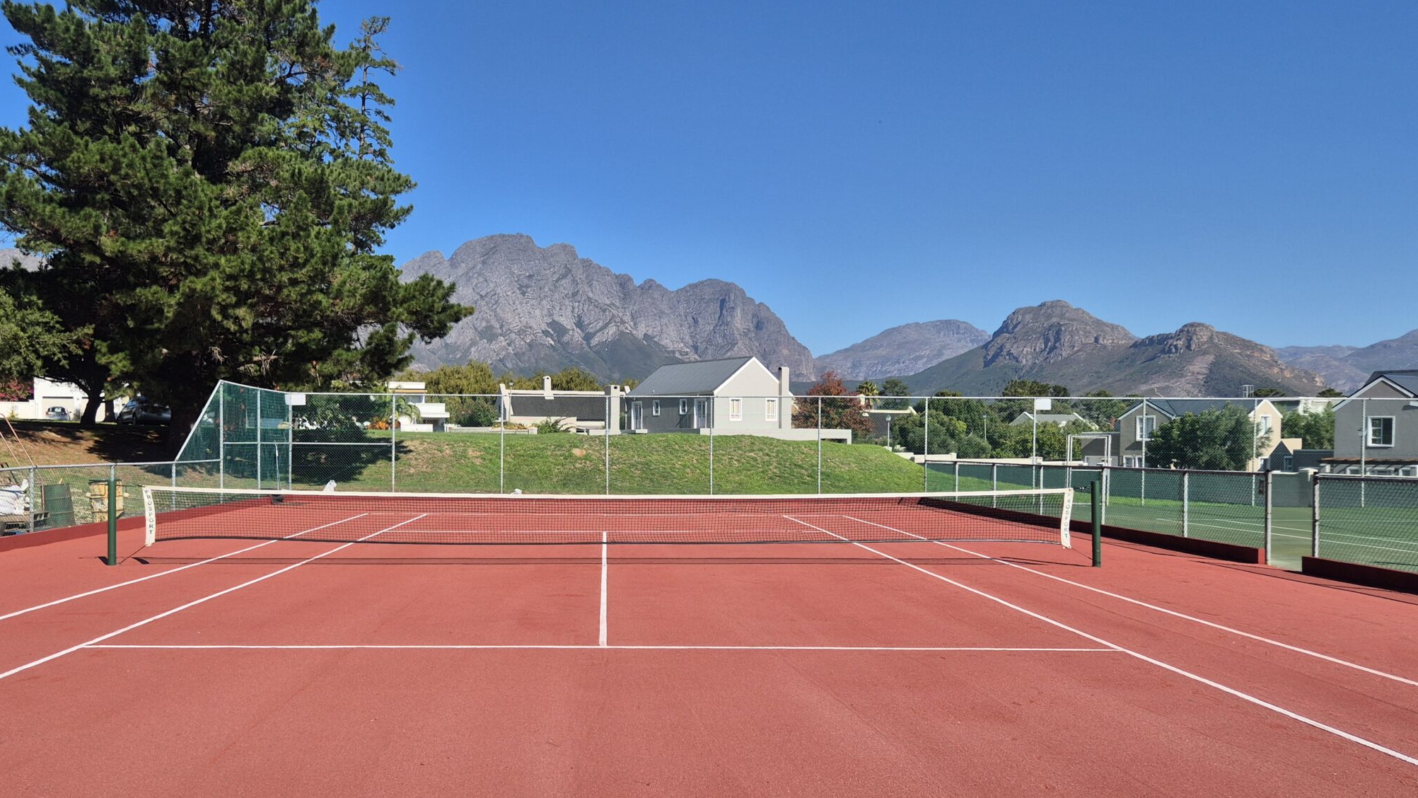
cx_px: 598
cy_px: 483
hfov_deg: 60.7
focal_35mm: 32
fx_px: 1203
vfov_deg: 36.5
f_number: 1.8
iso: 25
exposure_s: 1/1960
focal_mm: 5.4
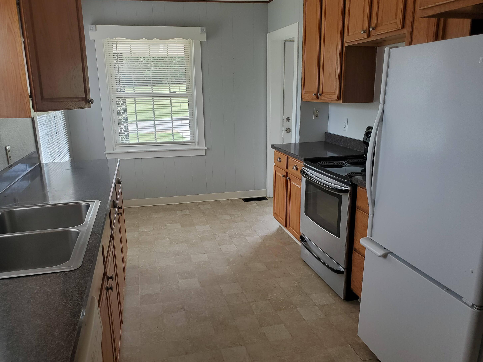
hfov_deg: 65.3
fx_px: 377
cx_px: 234
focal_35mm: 27
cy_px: 184
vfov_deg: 51.4
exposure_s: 1/120
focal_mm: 4.3
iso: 100
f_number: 2.4
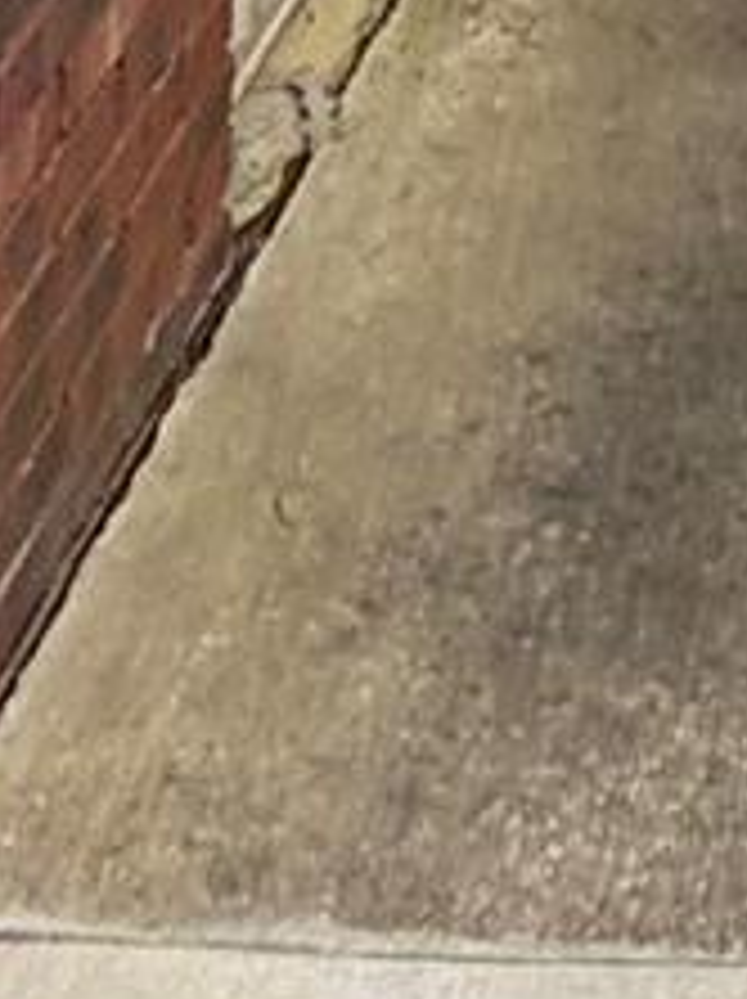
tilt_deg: +3.6
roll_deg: +2.2
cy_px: -2178
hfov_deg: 13.0
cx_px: 1539
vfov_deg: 10.7
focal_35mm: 97
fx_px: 2796
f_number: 2.2
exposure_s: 1/502
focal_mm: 2.22
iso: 40
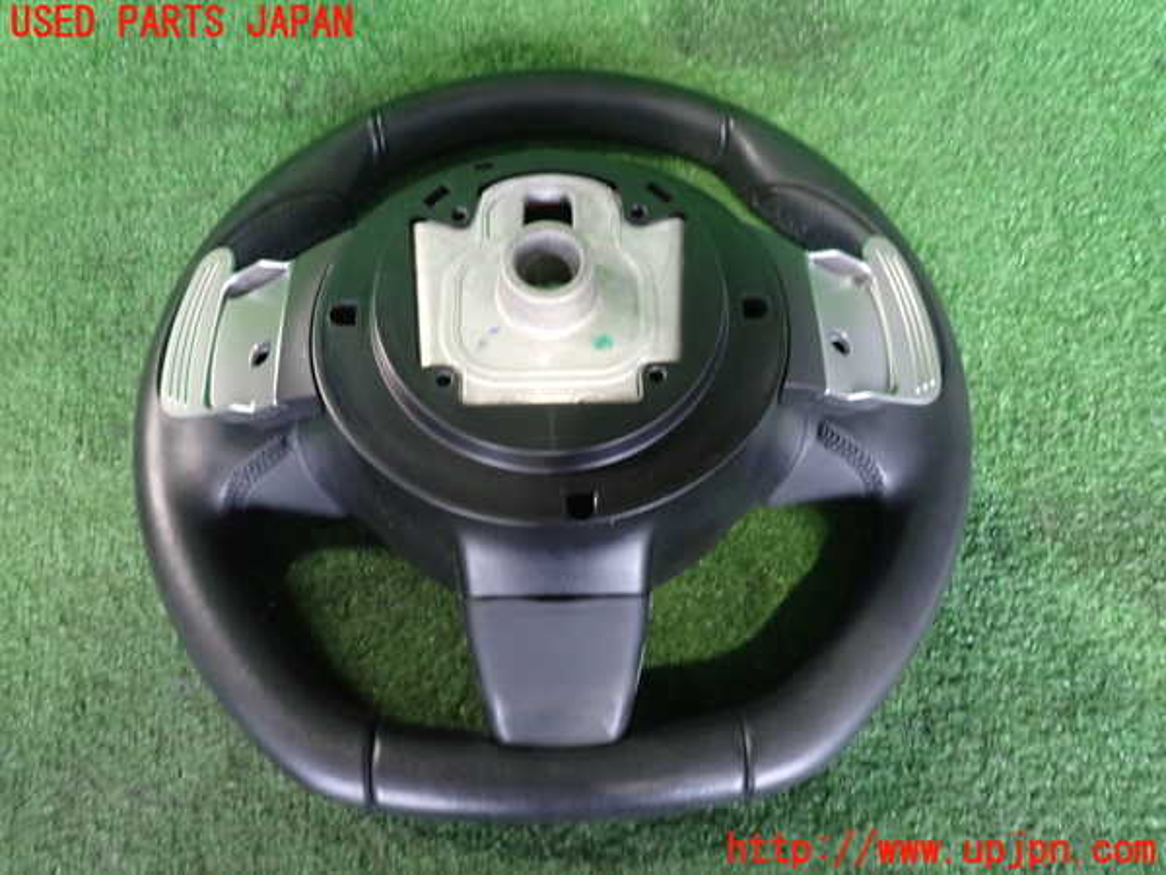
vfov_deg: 54.9
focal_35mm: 25
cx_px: 583
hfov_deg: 69.4
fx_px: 842
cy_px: 438
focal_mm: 4.5
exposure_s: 1/30
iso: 500
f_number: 2
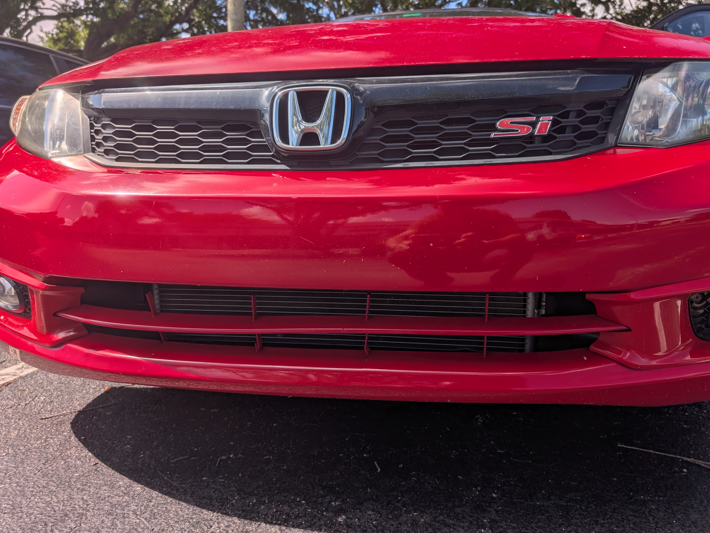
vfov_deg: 54.9
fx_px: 513
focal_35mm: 25
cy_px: 274
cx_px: 355
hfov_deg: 69.4
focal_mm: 6.9
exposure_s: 1/8333
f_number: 1.68
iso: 21
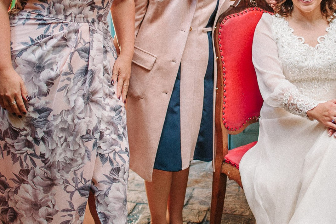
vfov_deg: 27.7
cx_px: 222
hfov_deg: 40.7
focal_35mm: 48
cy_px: 59
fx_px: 448
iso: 400
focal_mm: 20
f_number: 1.8
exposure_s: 1/400
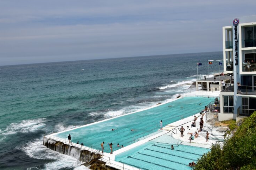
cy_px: 88
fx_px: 270
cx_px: 122
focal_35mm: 38
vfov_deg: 35.0
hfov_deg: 50.7
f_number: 11
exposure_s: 1/500
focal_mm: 18
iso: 220
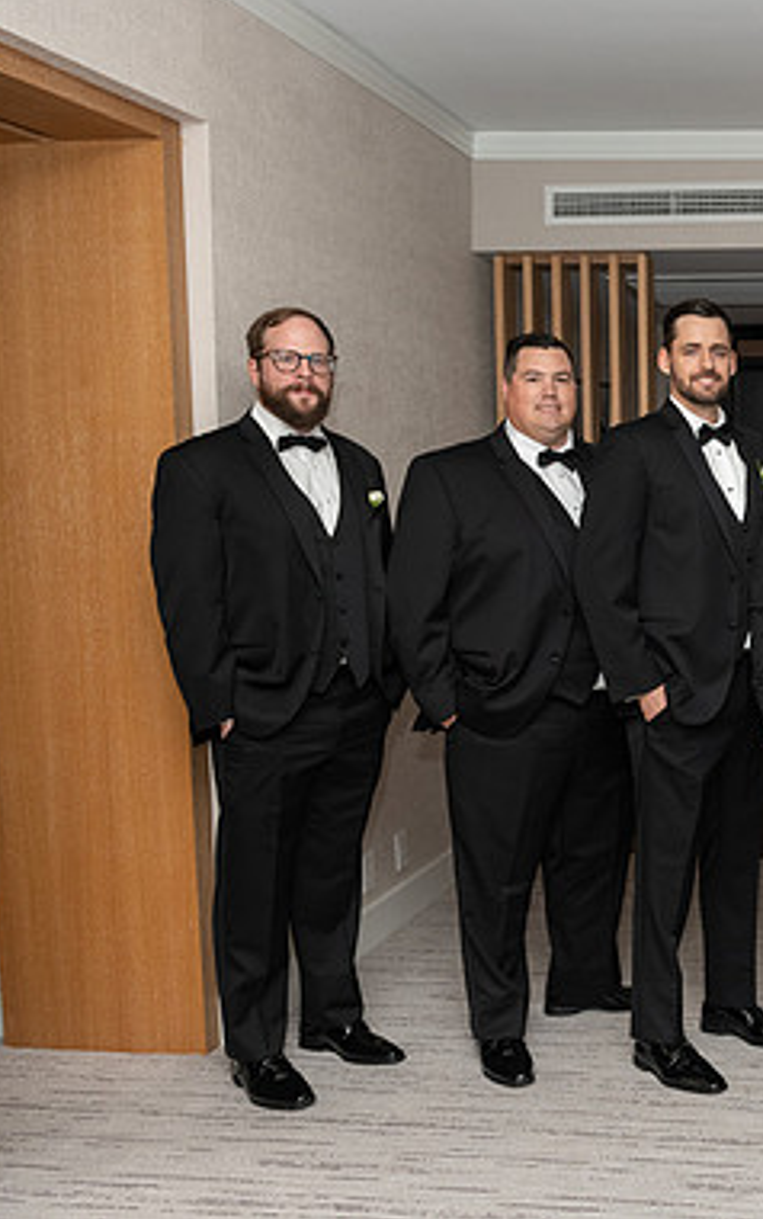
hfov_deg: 27.4
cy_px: 601
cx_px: 882
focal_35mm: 42
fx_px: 1395
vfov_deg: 47.2
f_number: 4.5
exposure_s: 1/200
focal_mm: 27
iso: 1250
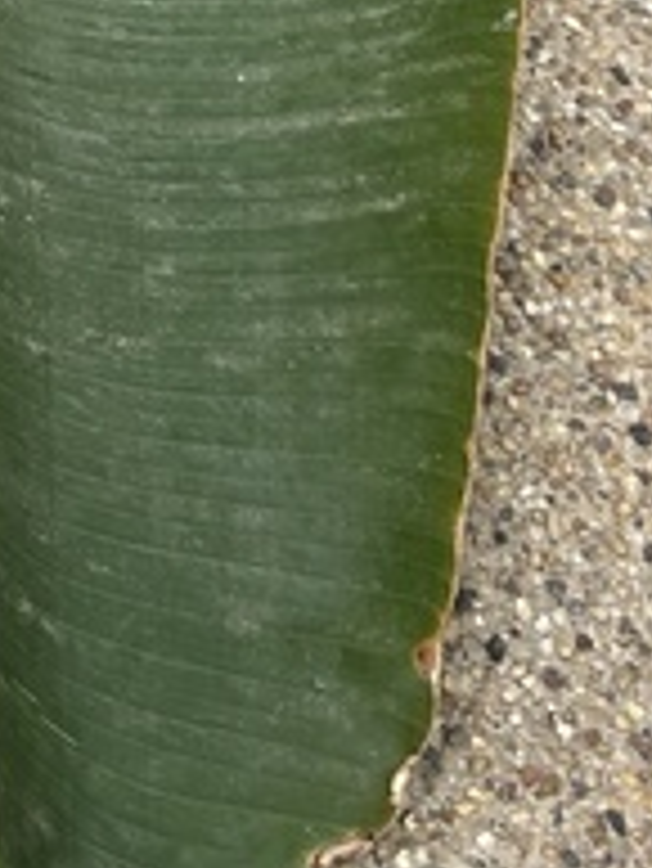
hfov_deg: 10.4
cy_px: -688
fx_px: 3462
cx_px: -337
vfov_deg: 13.0
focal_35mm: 138
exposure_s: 1/887
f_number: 1.5
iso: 50
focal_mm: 5.7
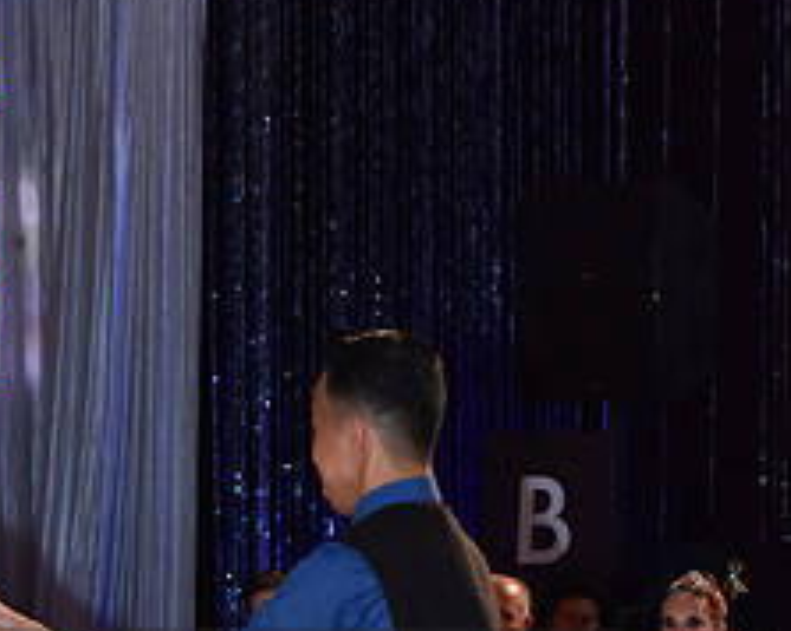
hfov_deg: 8.6
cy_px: 748
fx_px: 5263
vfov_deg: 6.8
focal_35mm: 225
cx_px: 133
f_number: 5
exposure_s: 1/320
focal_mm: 92
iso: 2000
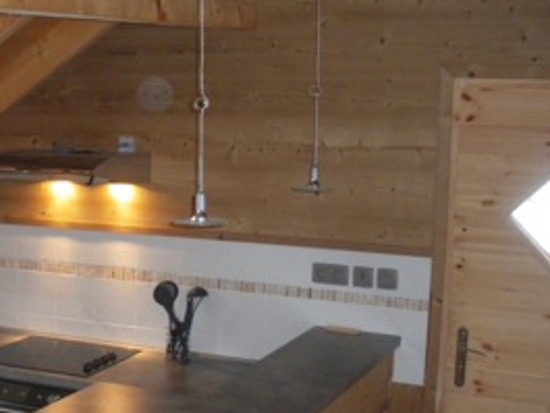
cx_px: 66
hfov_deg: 27.6
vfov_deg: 21.2
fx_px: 1081
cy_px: 358
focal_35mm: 68
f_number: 3.5
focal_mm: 6.3
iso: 400
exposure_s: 1/50
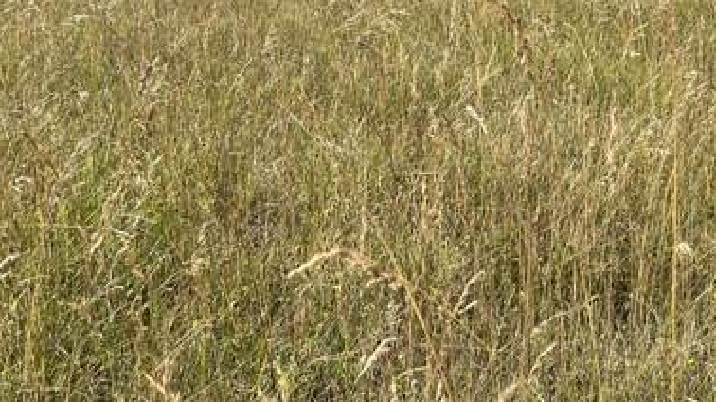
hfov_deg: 31.9
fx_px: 1138
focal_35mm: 60
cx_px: 737
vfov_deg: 19.6
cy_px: 38
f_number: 1.6
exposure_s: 1/2967
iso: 50
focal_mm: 5.1
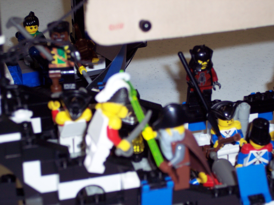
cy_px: 102
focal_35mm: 104
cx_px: 137
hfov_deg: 18.9
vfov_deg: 14.2
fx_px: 823
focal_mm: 21.3
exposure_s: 1/125
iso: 140
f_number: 4.8
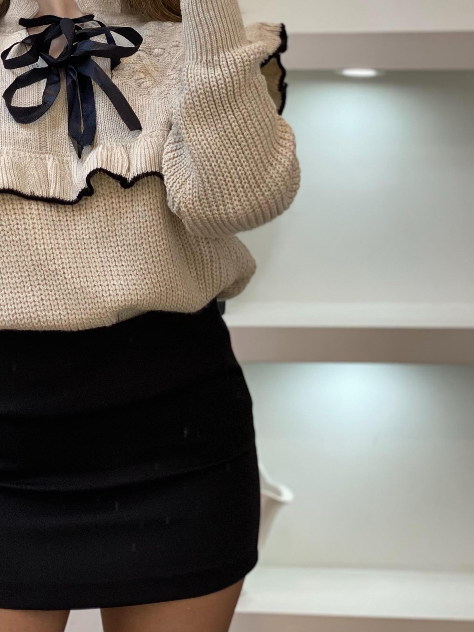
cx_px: 55
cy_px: 189
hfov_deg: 14.8
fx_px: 1808
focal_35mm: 99
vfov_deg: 19.7
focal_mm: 6
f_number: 2
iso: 80
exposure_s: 1/100
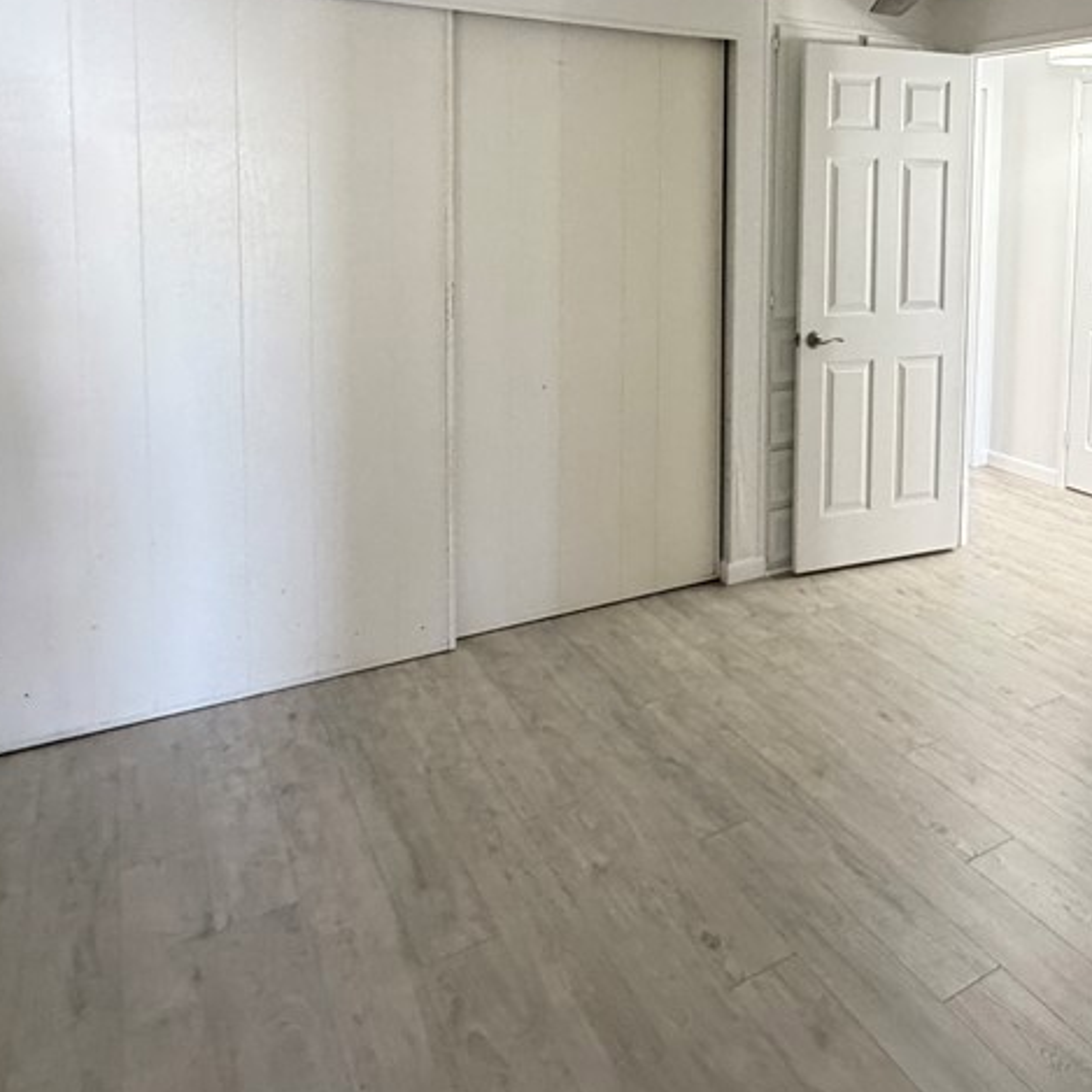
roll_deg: -2.2
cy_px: 263
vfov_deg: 56.0
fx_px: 964
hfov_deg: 57.2
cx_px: 766
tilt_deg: -5.0
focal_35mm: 27
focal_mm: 2.22
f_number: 2.2
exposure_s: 1/60
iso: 500
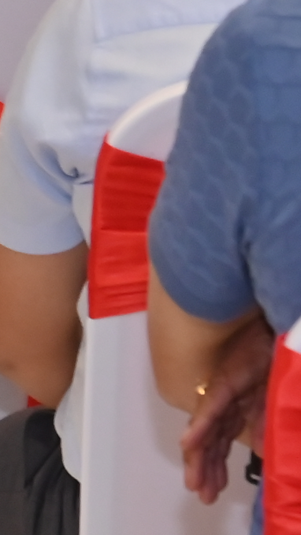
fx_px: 4657
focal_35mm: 328
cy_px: -450
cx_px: -485
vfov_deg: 6.4
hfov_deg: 3.6
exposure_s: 1/125
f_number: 6.3
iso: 1000
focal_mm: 48
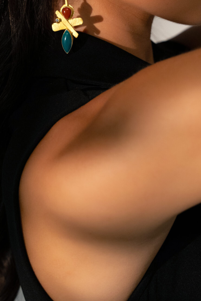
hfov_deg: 12.2
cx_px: 153
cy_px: 46
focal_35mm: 112
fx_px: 939
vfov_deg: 18.0
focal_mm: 57.1
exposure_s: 1/160
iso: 2500
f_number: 4.5
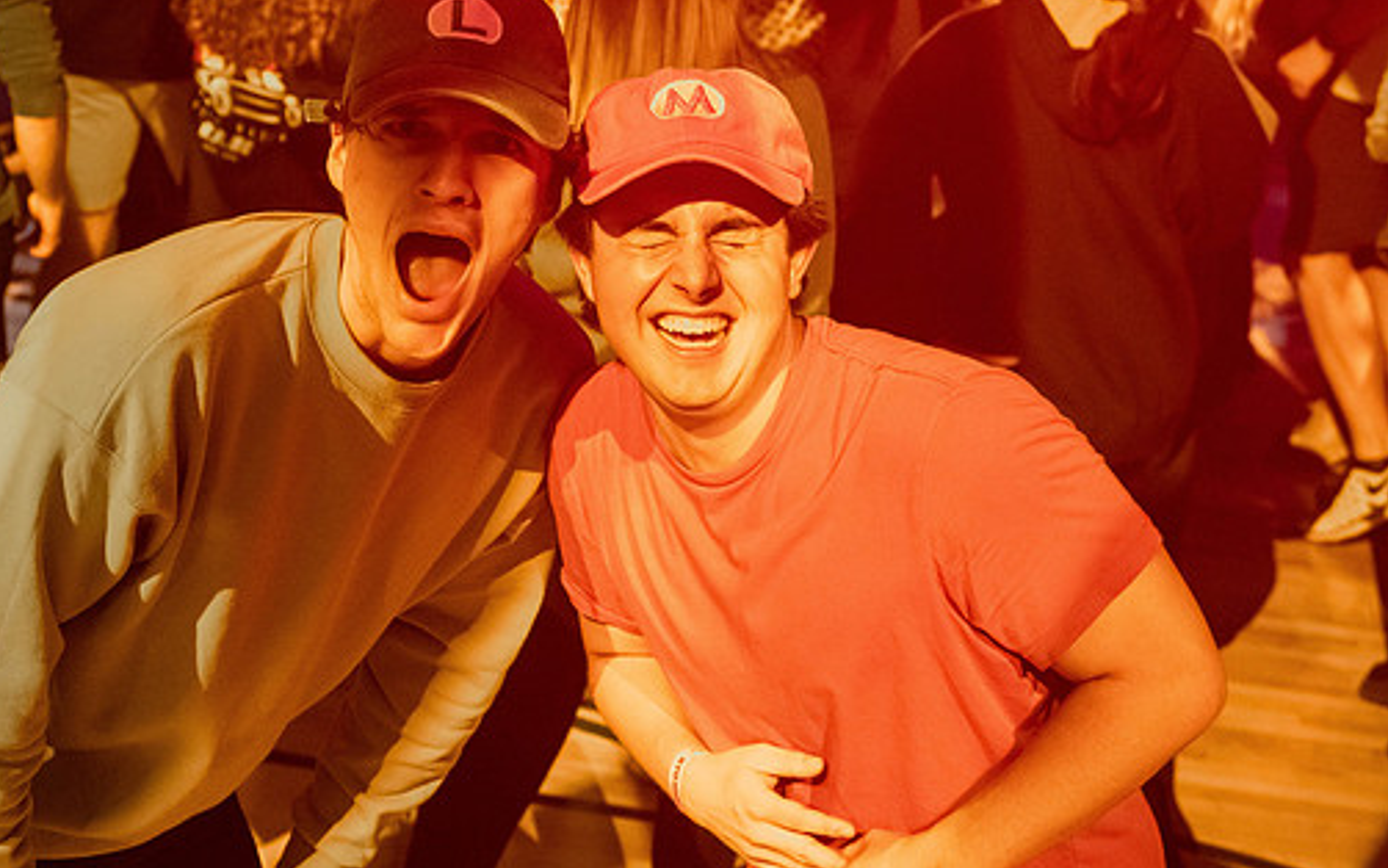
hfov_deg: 28.6
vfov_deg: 18.1
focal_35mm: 72
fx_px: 2724
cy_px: 318
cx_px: 601
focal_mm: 48
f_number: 4
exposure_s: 1/200
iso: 5000
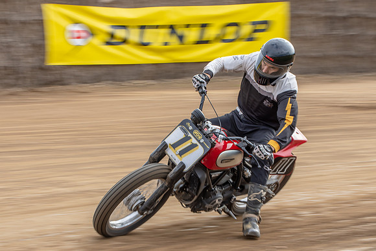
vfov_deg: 9.5
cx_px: 175
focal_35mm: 145
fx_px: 1510
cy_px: 130
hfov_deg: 14.2
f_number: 14
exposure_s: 1/100
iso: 320
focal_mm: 82
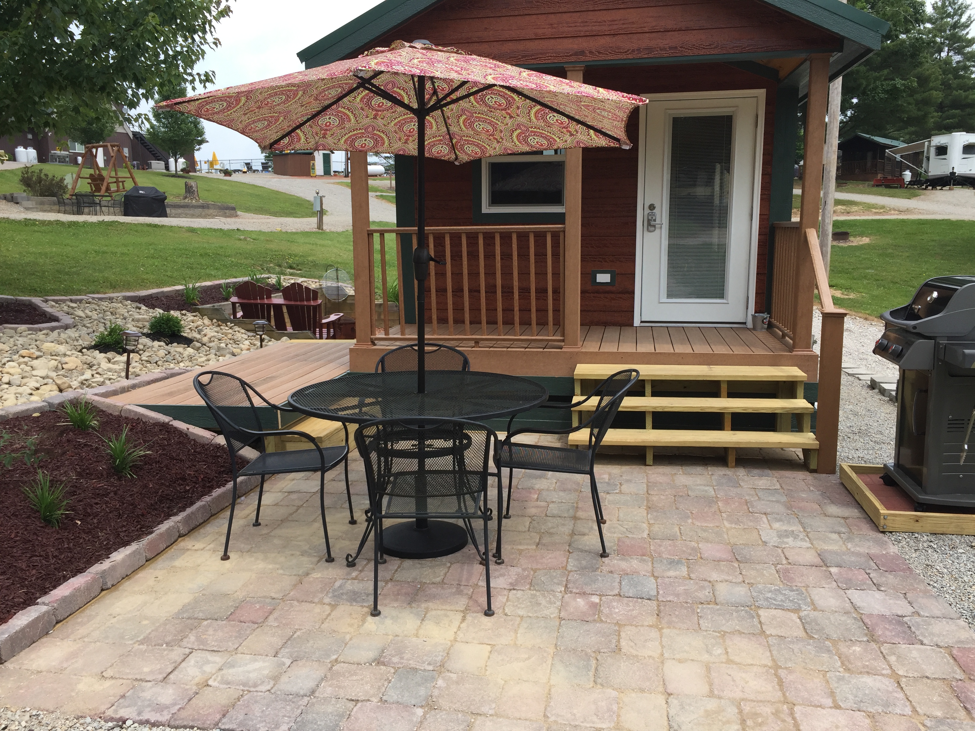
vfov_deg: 48.2
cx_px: 488
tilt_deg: -9.4
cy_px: 366
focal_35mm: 29
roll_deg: +1.5
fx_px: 817
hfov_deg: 61.7
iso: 32
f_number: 2.2
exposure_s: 1/1041
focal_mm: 4.15
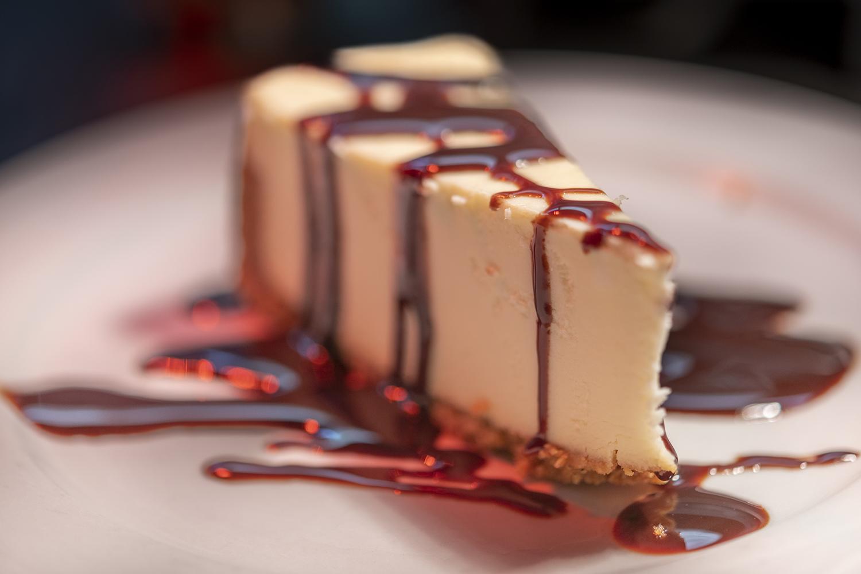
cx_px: 430
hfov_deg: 33.4
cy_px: 287
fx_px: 1435
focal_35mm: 60
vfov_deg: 22.6
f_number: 3
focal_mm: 60
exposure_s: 1/125
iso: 64
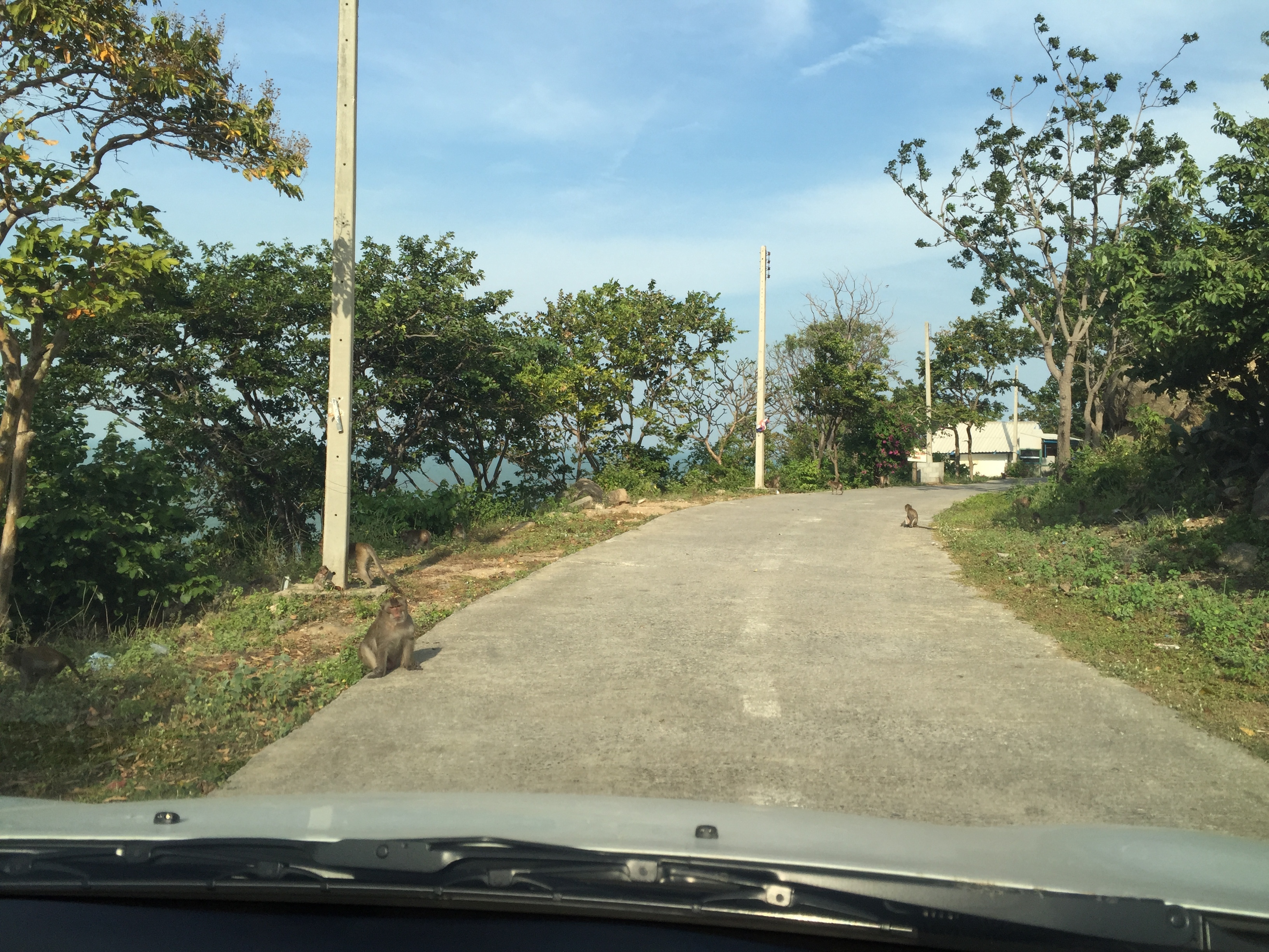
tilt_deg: -2.7
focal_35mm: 29
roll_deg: -1.5
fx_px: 1063
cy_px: 476
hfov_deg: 61.7
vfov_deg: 48.2
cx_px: 634
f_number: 2.2
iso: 32
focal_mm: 4.15
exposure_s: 1/590
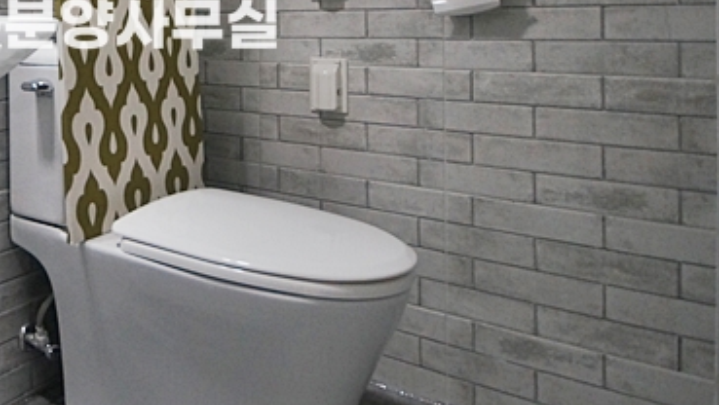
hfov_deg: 49.6
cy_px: -6
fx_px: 649
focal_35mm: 34
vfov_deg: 31.9
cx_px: 35
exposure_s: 1/80
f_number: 4
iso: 800
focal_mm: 10
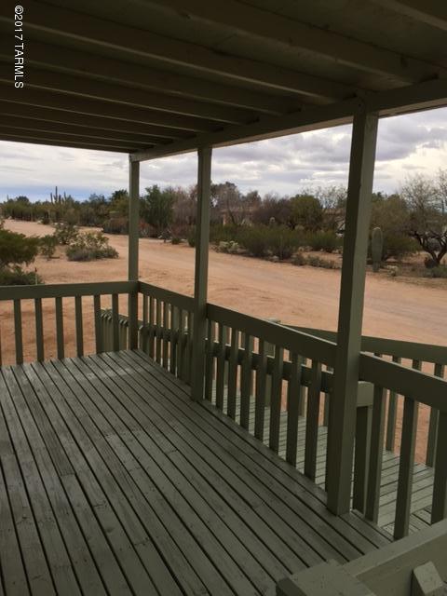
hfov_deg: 48.2
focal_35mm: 29
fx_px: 499
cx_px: 224
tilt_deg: -8.8
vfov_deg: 61.7
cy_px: 298
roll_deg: -0.8
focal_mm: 4.15
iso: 32
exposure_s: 1/120
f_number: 2.2
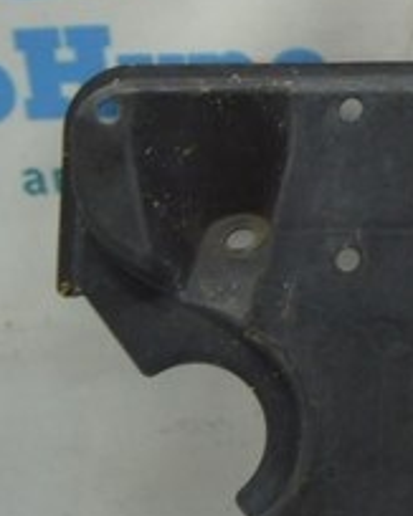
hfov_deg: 9.8
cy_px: 219
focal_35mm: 141
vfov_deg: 13.7
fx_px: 2156
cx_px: 930
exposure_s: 1/50
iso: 400
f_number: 3.5
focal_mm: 20
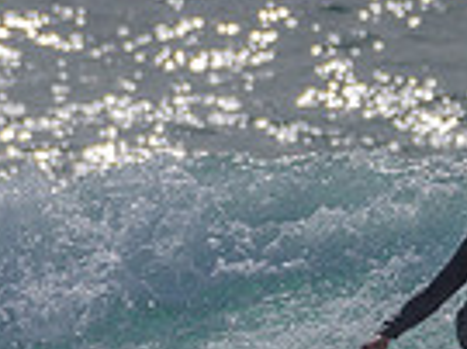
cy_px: 394
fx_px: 34061
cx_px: 397
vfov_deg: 0.6
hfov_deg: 0.8
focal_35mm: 2527
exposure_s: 1/2000
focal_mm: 500
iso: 64
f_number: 8
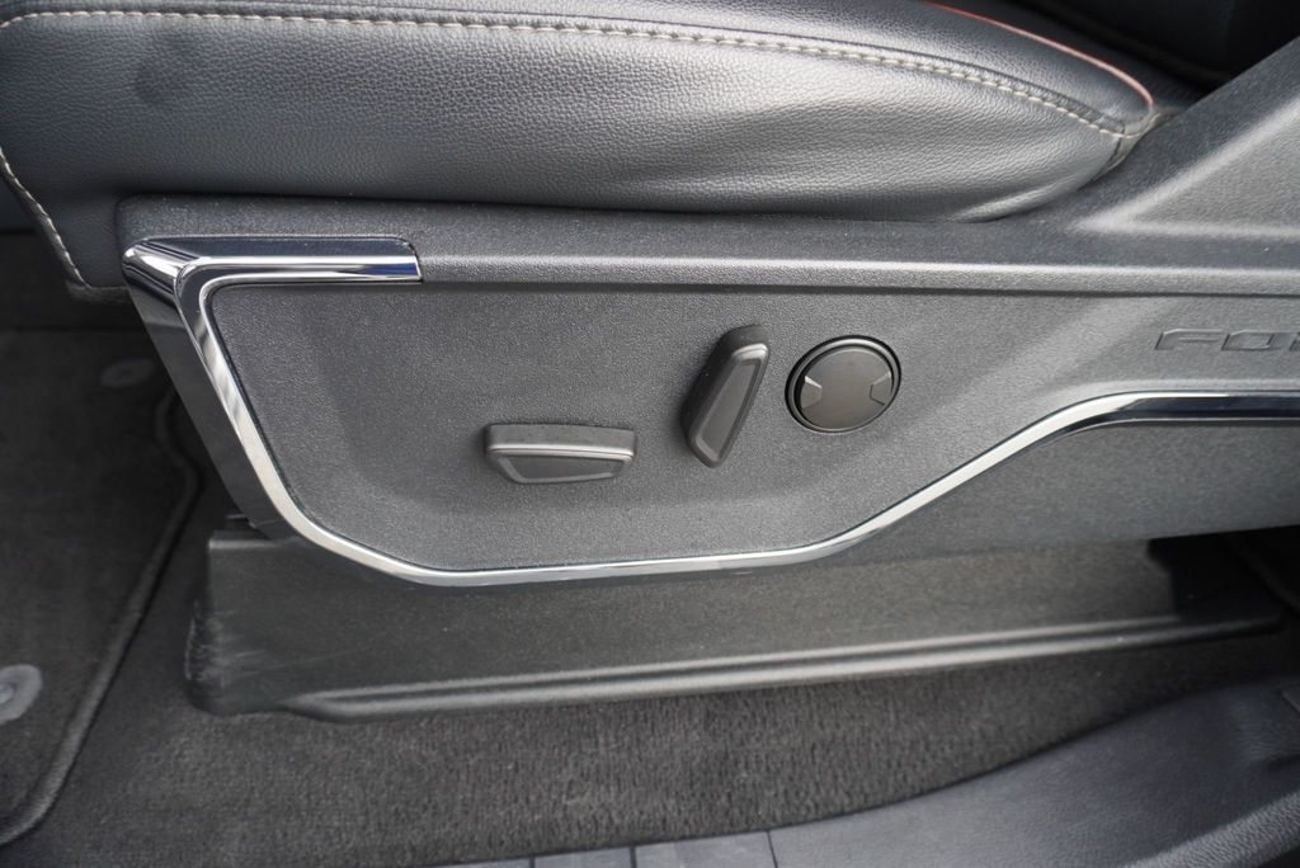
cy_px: 434
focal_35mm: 24
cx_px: 650
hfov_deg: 73.7
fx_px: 867
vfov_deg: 53.2
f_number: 4
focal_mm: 16
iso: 320
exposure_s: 1/60
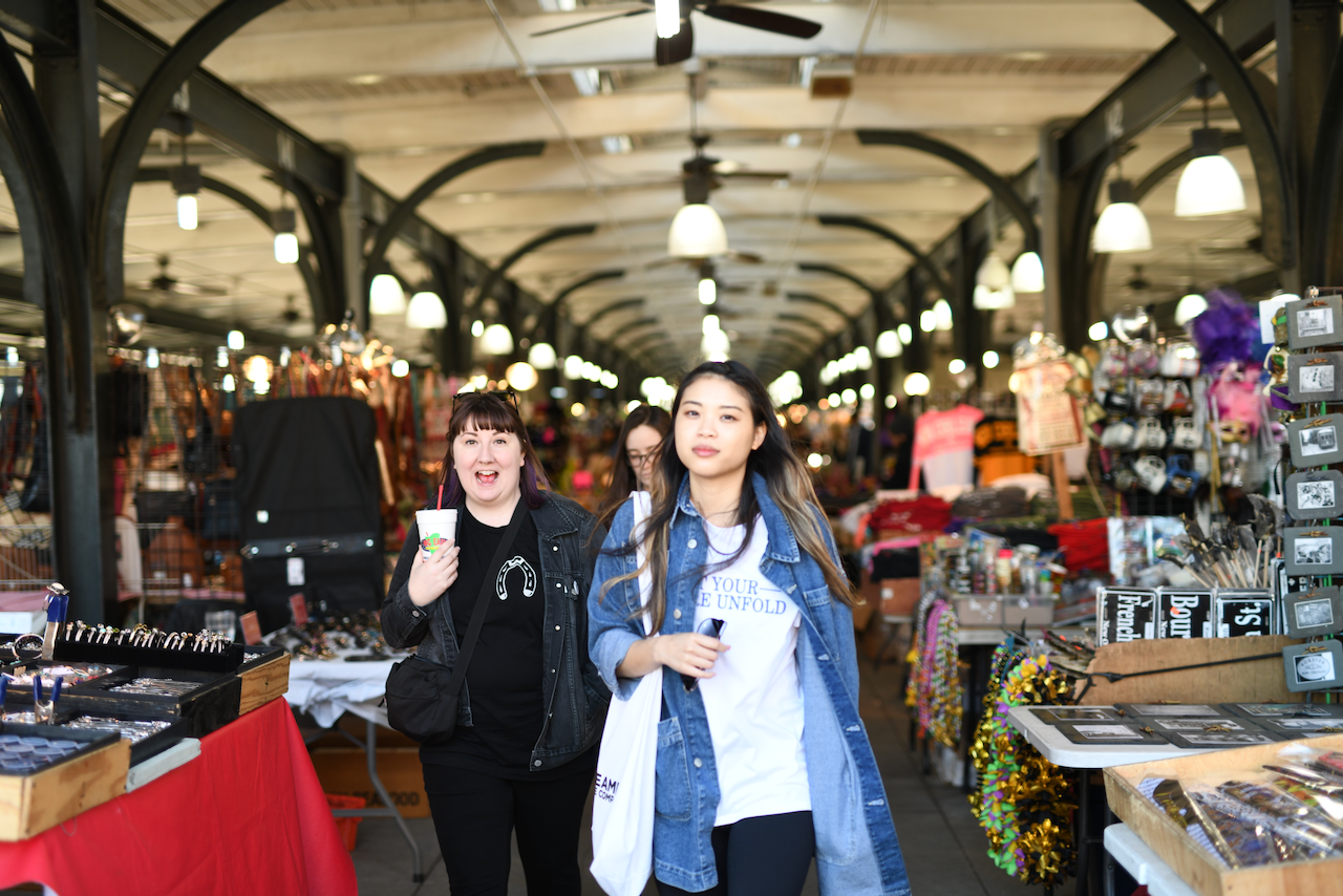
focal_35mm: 50
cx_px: 672
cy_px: 448
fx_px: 1866
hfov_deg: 39.6
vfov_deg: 27.0
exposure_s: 1/500
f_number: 2
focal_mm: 50
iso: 250
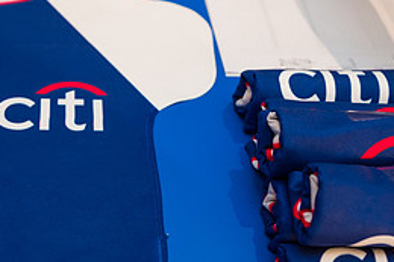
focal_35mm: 58
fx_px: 634
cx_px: 85
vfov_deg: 23.1
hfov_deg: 33.6
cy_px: 204
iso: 400
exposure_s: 1/200
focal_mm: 26
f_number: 4
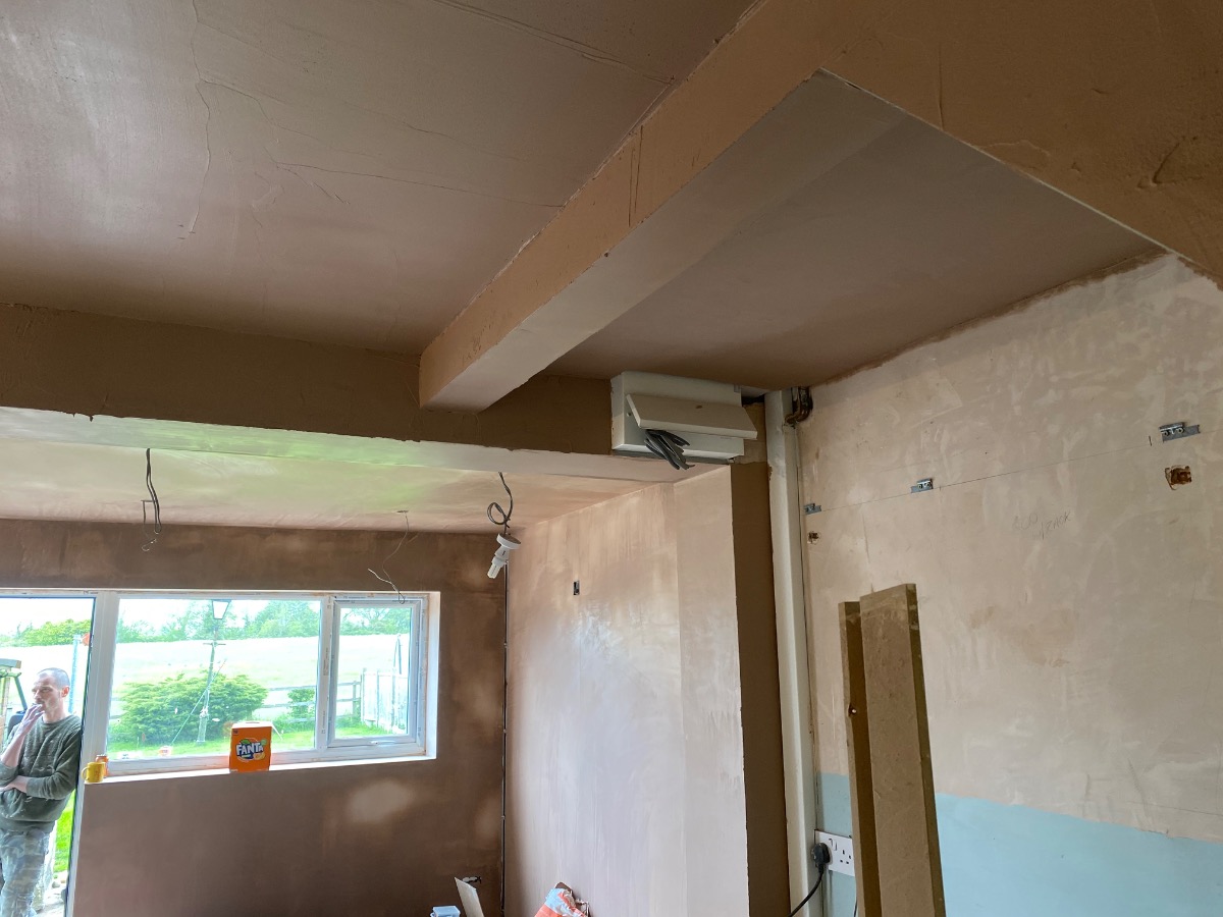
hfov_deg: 67.3
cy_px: 458
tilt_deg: +11.8
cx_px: 612
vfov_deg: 53.1
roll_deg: +1.3
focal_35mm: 26
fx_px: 919
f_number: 1.8
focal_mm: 4.25
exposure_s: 1/100
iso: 125
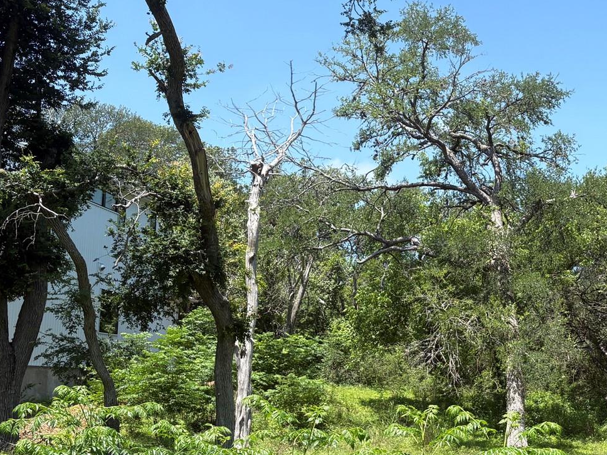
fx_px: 964
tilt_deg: +5.8
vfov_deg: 26.5
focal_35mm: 55
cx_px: 499
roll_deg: -0.9
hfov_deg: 33.7
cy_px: 269
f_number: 1.6
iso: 50
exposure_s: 1/1706
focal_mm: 5.96
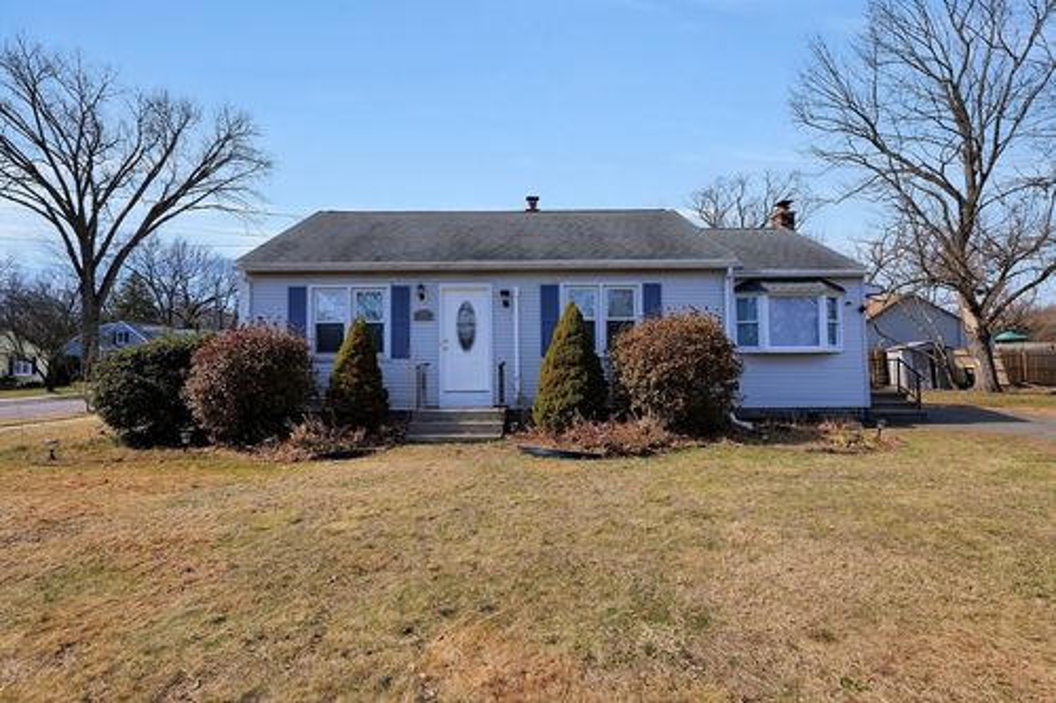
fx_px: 469
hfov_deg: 96.8
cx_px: 528
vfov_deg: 73.7
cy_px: 352
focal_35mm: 16
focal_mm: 16
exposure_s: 1/500
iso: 400
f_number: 8
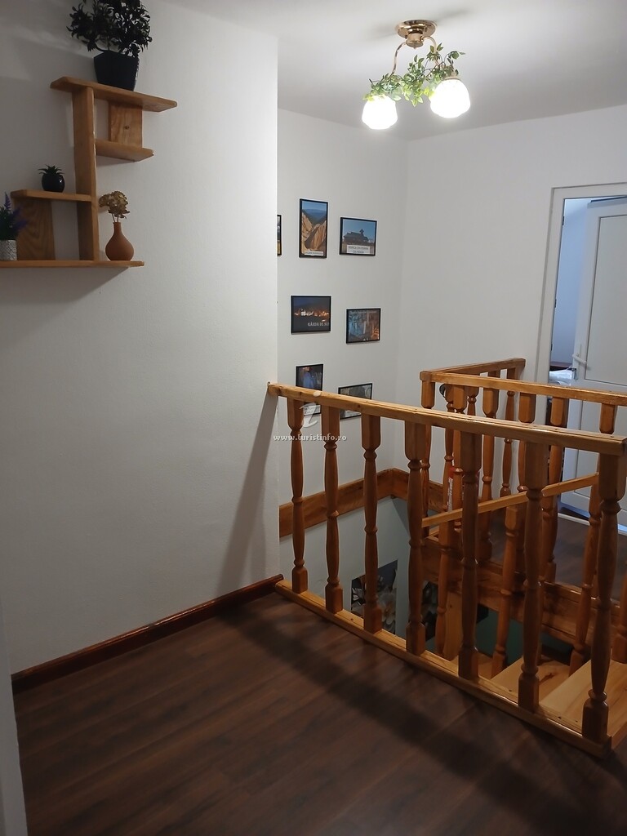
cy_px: 418
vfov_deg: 67.3
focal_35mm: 26
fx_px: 628
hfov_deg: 53.1
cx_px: 314
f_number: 1.8
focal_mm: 3.98
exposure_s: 1/33.3
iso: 250
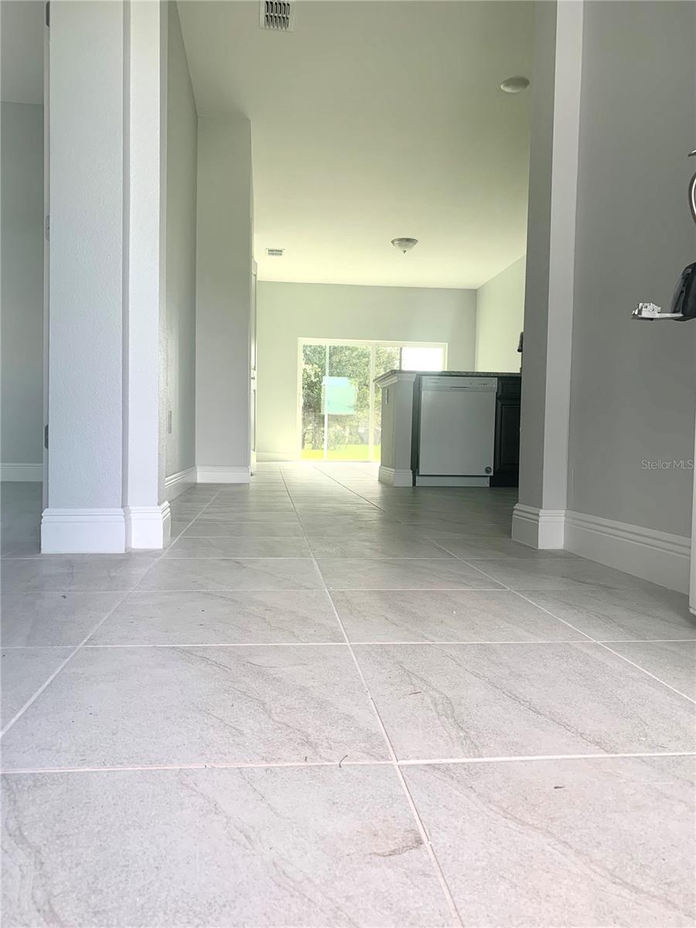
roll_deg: -1.1
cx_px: 348
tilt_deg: -1.4
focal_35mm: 26
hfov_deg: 53.1
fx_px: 697
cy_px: 464
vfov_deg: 67.3
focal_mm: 4.25
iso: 32
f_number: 1.8
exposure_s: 1/122
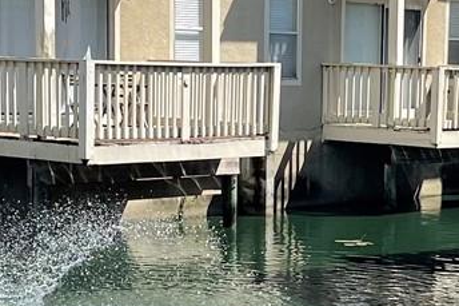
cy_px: 307
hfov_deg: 16.9
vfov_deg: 11.2
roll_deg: -0.9
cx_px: 292
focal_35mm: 121
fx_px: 1542
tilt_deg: -9.9
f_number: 1.6
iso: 32
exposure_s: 1/2433
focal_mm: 5.1
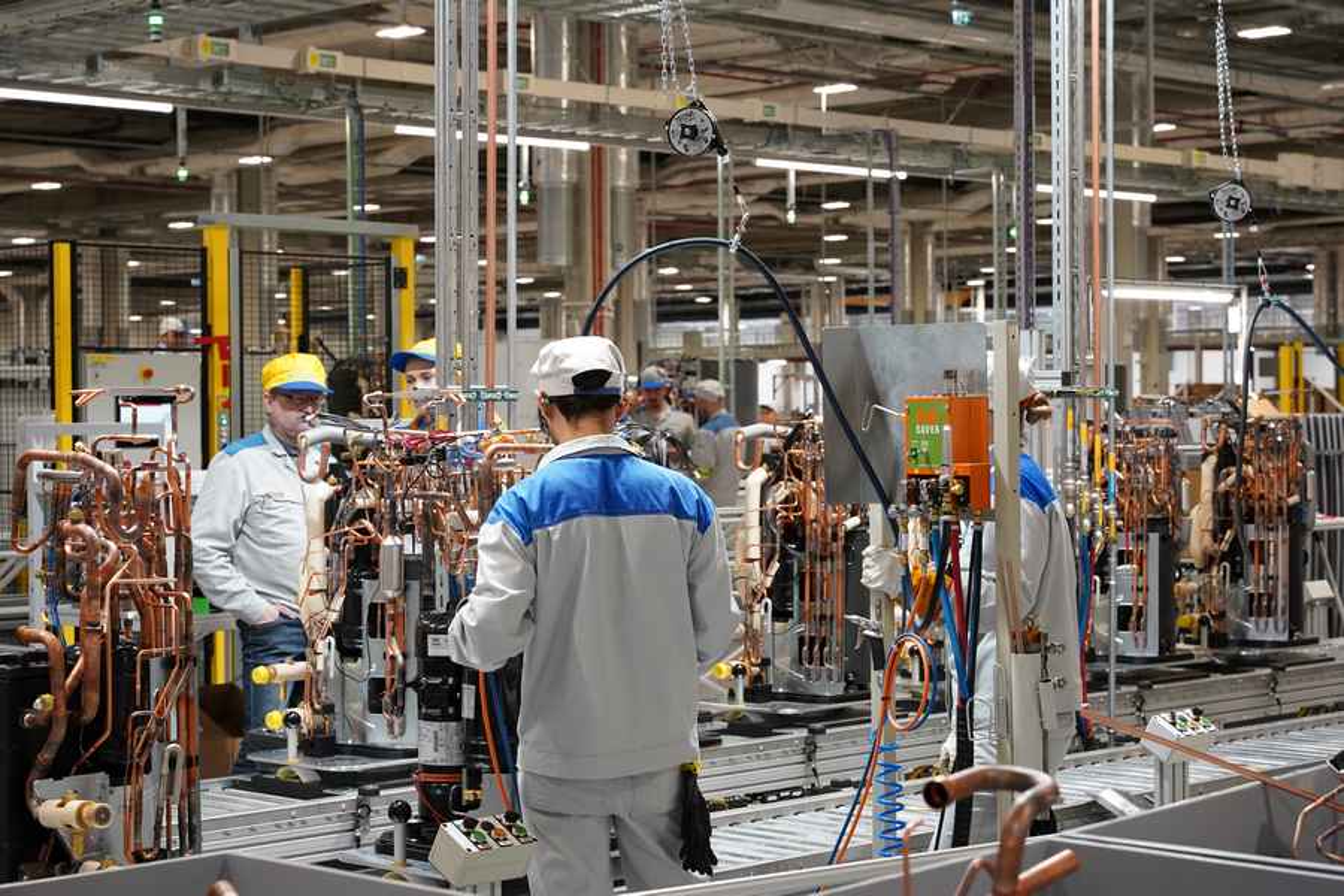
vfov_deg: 19.5
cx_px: 672
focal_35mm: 70
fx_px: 2613
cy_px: 448
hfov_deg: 28.8
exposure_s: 1/60
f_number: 8
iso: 2000
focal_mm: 70
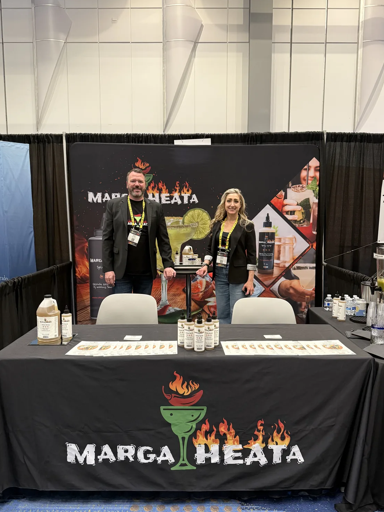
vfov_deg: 67.3
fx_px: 385
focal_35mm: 26
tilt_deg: -6.3
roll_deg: -0.6
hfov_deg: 53.1
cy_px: 267
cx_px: 200
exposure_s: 1/60
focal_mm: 6.76
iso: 400
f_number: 1.78
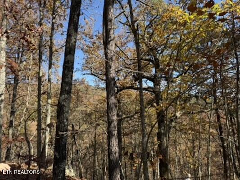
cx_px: 120
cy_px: 90
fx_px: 166
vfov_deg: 56.8
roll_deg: +2.3
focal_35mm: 24
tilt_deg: +5.3
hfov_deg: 71.6
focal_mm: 6.76
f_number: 1.78
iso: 80
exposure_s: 1/1250
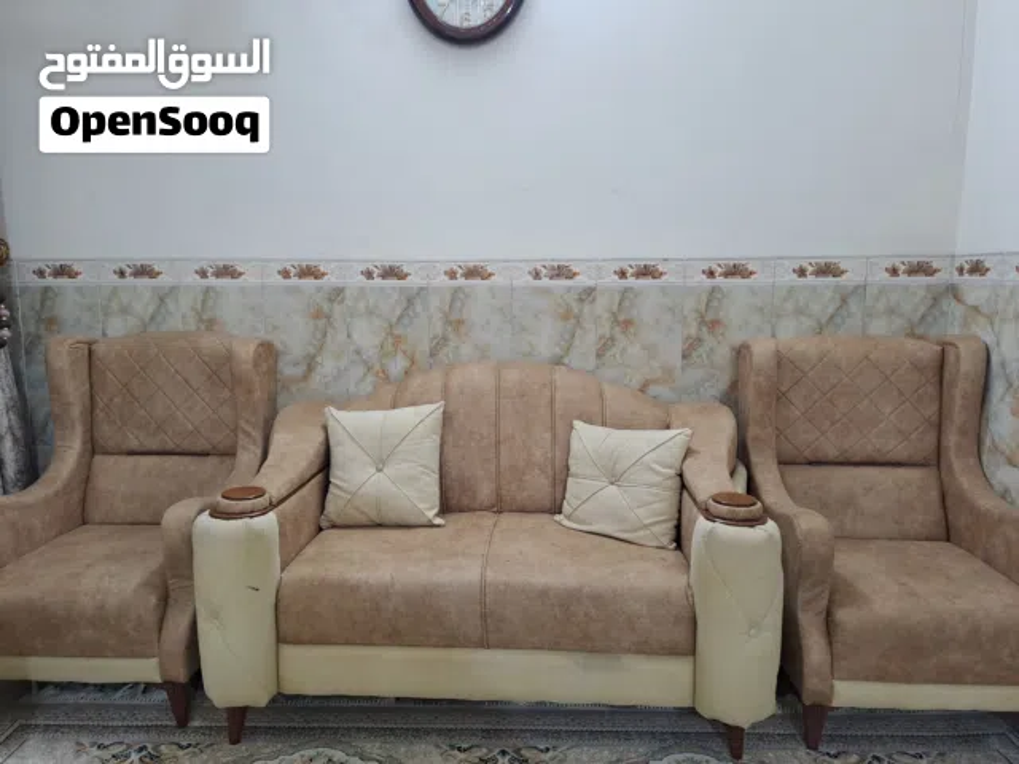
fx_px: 736
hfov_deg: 69.4
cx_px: 510
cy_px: 382
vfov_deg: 54.9
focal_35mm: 25
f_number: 1.8
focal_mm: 4.65
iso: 200
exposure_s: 1/50
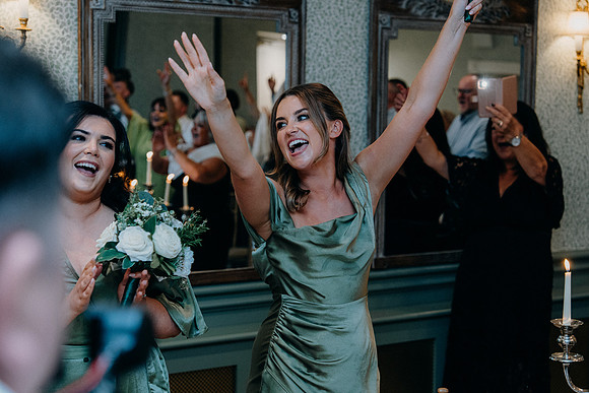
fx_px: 1031
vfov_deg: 21.6
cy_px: 196
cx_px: 294
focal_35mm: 63
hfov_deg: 31.9
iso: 2500
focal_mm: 63
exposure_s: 1/160
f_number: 3.5
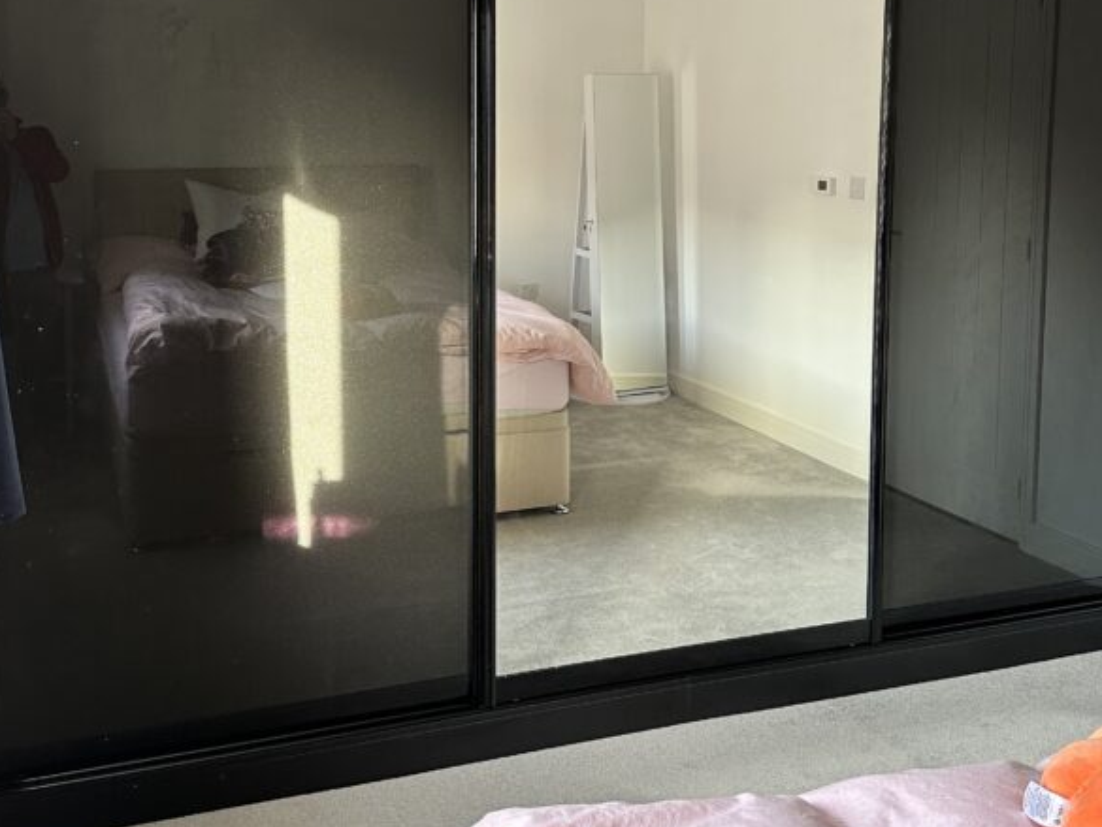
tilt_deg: -5.0
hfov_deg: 44.8
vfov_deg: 33.9
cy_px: 243
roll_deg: -0.3
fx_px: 1337
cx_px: 531
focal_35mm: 42
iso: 250
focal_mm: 6.86
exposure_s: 1/76
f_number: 1.78
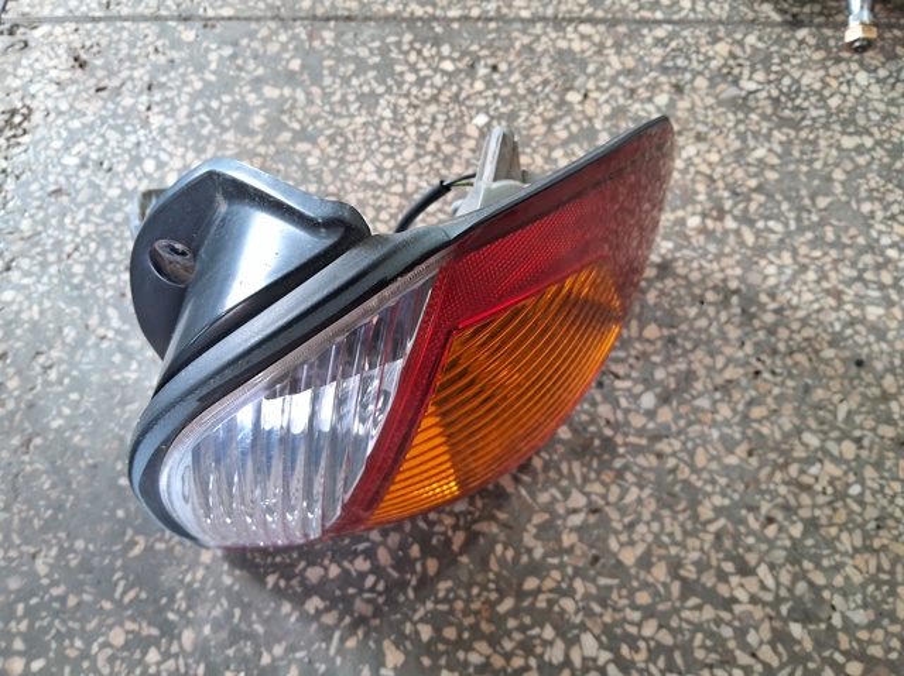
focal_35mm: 26
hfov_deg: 67.3
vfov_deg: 53.0
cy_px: 338
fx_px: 678
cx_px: 452
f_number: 1.8
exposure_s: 1/50
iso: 400
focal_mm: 3.98
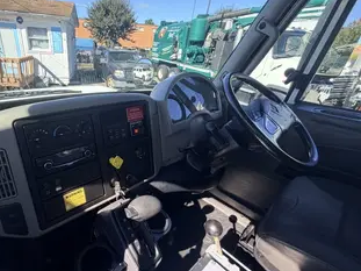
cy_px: 136
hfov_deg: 85.6
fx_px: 188
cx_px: 130
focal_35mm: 18
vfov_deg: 71.6
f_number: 2.2
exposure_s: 1/502
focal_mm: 2.22
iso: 50
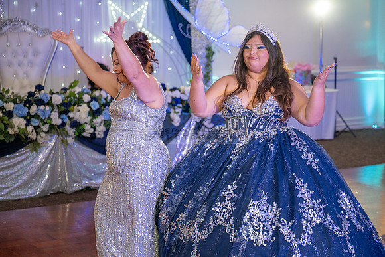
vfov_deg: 19.5
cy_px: 128
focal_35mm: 70
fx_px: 749
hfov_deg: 28.8
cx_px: 192
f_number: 2.8
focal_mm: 70
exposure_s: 1/200
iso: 1250
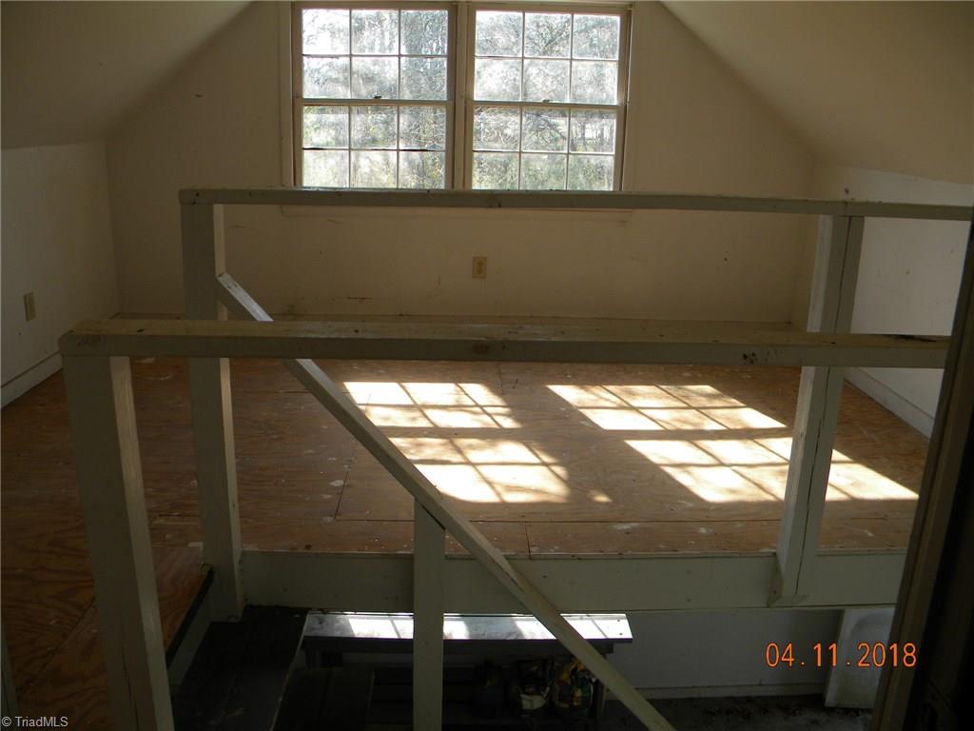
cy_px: 366
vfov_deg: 49.7
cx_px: 487
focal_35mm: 28
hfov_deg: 63.4
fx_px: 788
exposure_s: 1/150
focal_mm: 5
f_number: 3.5
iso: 80
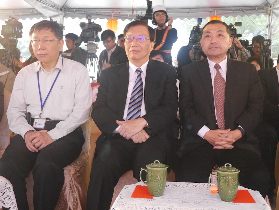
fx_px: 387
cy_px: 103
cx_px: 142
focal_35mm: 48
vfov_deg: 30.3
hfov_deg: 39.6
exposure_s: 1/60
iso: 2500
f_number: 4.7
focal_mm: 23
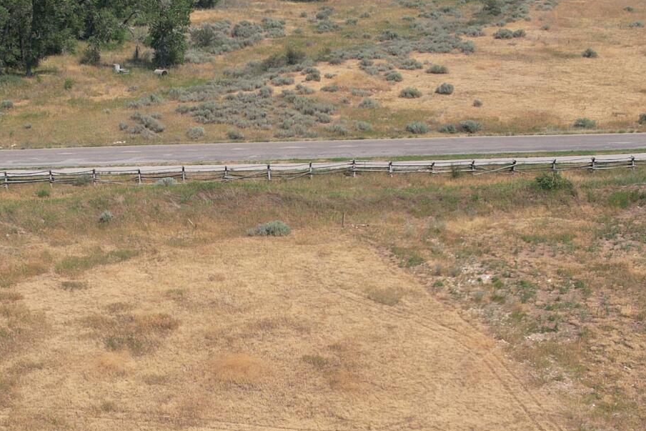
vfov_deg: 18.5
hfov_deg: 27.7
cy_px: 343
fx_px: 1310
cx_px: 269
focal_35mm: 73
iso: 110
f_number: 2.8
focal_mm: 8.38
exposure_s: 1/2000
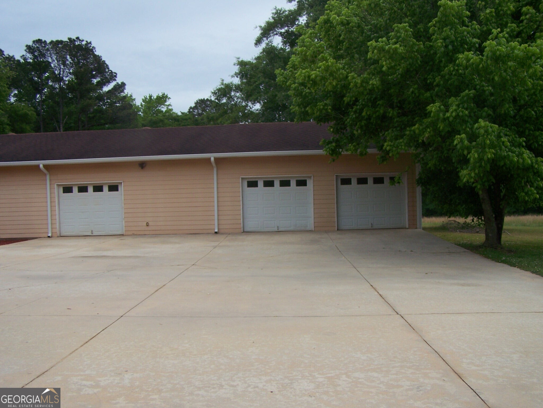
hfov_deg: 49.0
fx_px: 596
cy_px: 204
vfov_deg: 37.7
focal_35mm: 38
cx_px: 272
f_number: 4
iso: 80
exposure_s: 1/640
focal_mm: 6.3
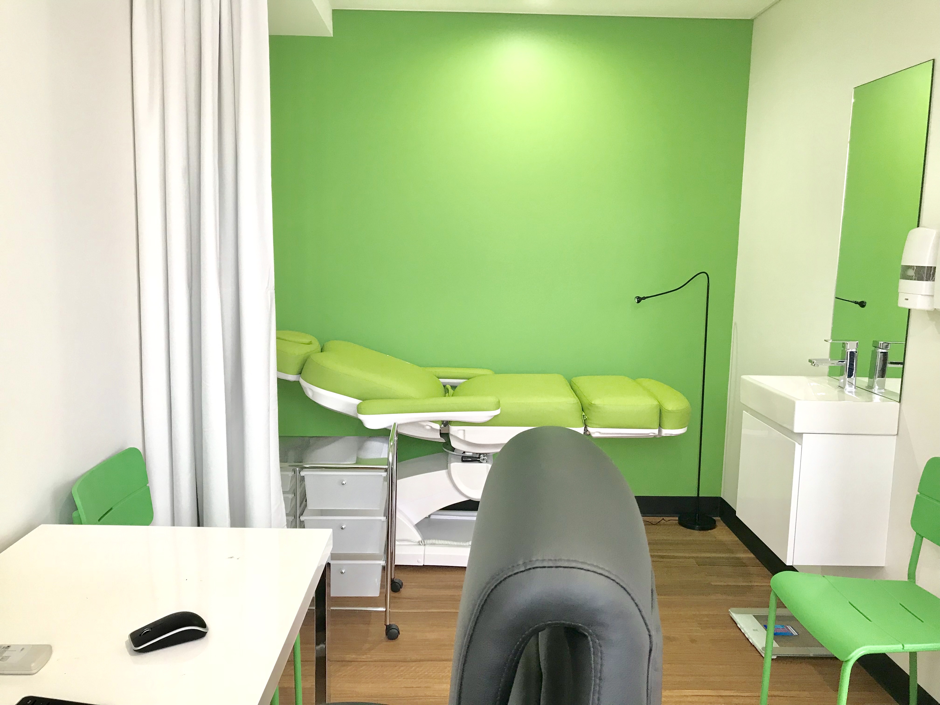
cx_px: 470
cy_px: 352
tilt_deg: -8.1
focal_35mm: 28
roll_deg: -0.5
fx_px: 760
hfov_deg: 63.4
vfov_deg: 49.7
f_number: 1.8
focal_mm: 3.99
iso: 25
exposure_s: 1/33
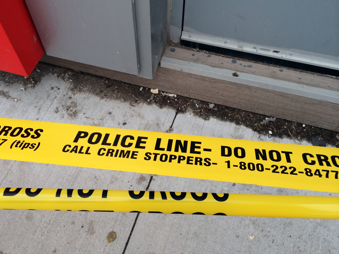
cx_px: 149
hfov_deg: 53.8
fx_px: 333
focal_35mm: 34
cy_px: 128
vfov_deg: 41.8
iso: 32
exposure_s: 1/151
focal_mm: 4.12
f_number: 2.2
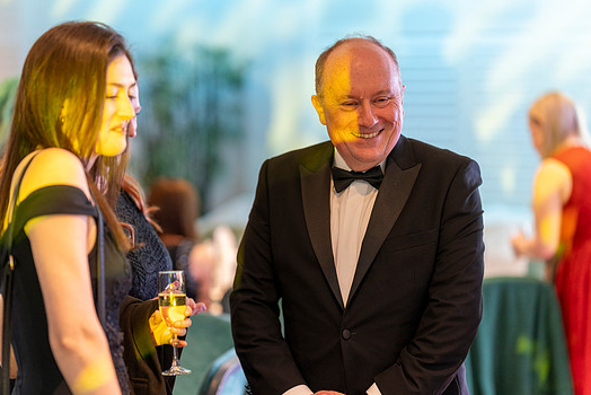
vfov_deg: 14.6
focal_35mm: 94
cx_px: 268
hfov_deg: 21.7
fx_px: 1544
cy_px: 208
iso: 1250
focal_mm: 85
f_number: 1.6
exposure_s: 1/160
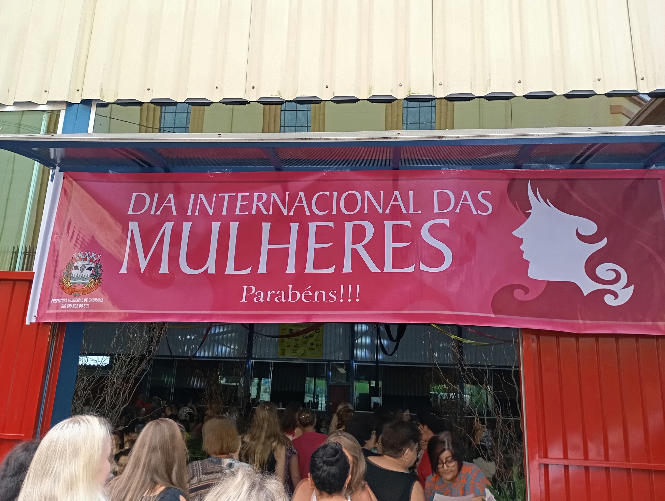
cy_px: 250
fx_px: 539
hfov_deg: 63.4
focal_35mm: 28
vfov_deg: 49.9
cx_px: 332
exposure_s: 1/60
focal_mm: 4.27
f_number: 1.8
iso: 113
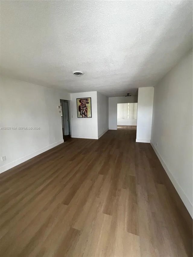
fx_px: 97
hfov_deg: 89.9
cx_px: 96
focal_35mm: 13
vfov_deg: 106.2
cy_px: 128
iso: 125
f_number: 1.8
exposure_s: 1/99
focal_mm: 1.57
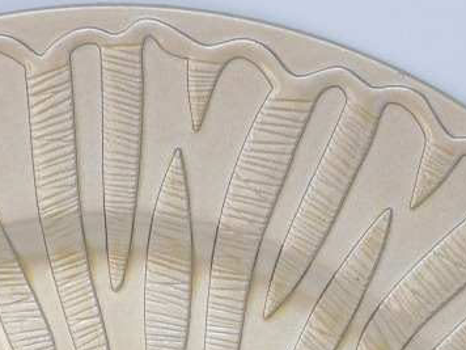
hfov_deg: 10.8
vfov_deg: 7.8
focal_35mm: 182
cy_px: 674
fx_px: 2450
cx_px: 118
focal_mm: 8.1
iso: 125
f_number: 4
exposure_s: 1/100
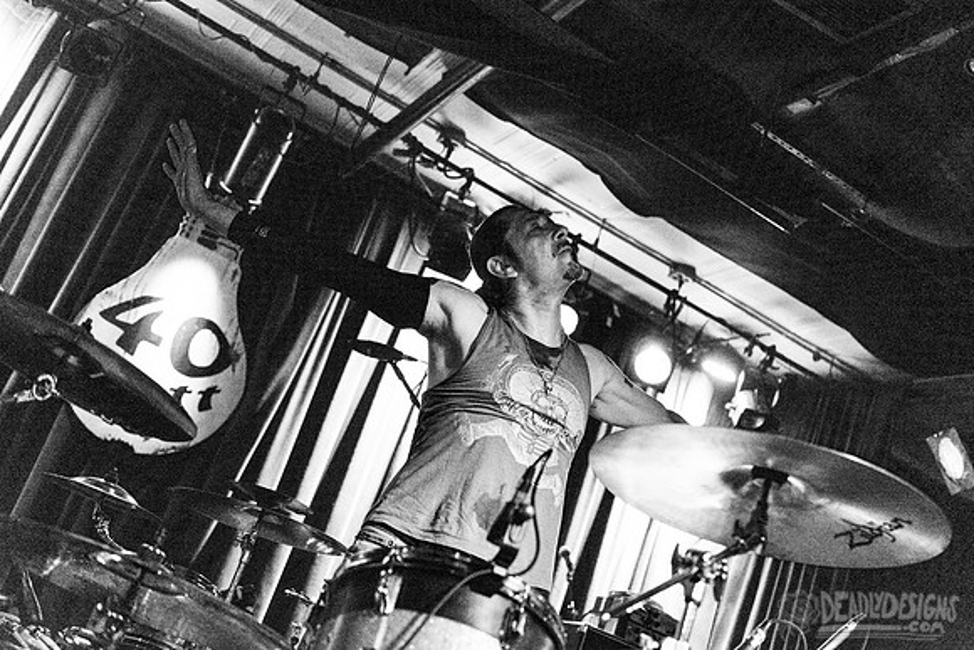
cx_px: 515
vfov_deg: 30.2
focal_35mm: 44
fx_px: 1202
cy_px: 306
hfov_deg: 44.1
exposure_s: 1/250
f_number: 3.2
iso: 3200
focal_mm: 42
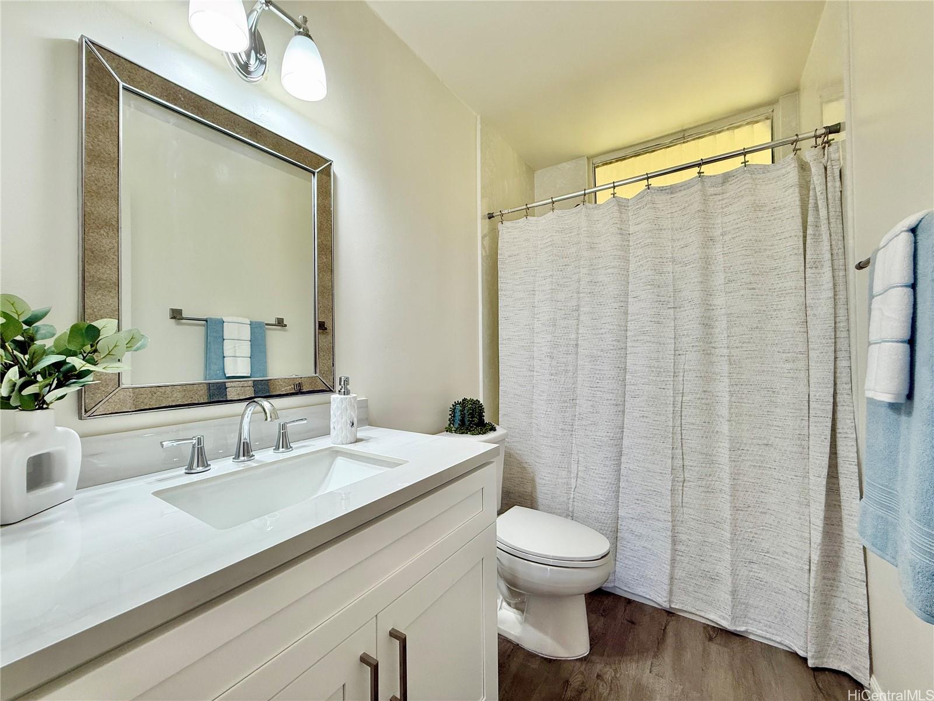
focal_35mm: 14
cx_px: 467
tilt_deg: +1.0
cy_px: 350
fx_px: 378
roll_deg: +0.7
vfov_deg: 85.7
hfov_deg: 102.1
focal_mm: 2.22
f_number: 2.2
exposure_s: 1/120
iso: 125
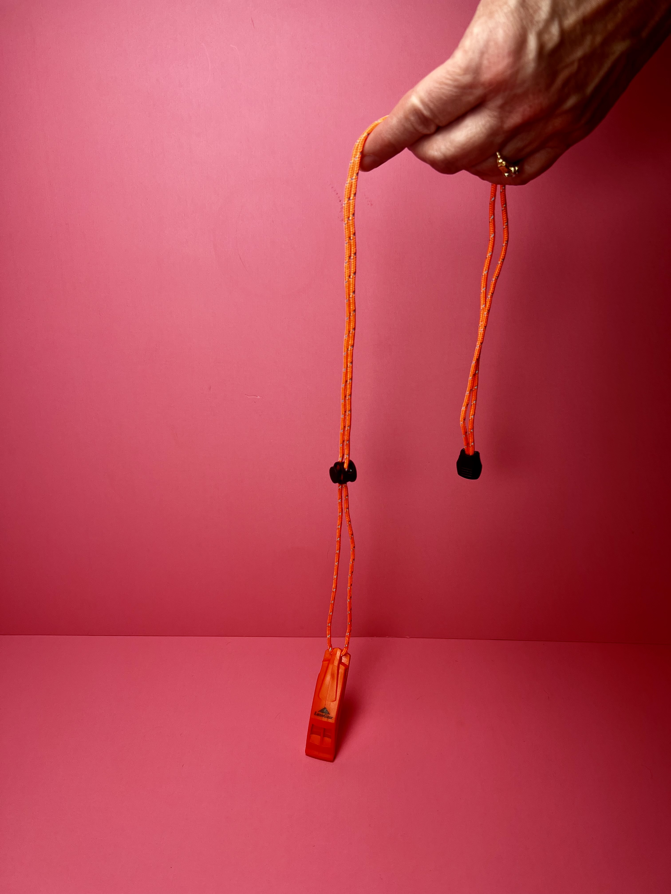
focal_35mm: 26
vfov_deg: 67.3
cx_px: 336
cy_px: 447
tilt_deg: -24.7
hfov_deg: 53.1
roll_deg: -2.1
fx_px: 672
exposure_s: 1/157
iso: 40
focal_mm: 5.7
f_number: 1.5
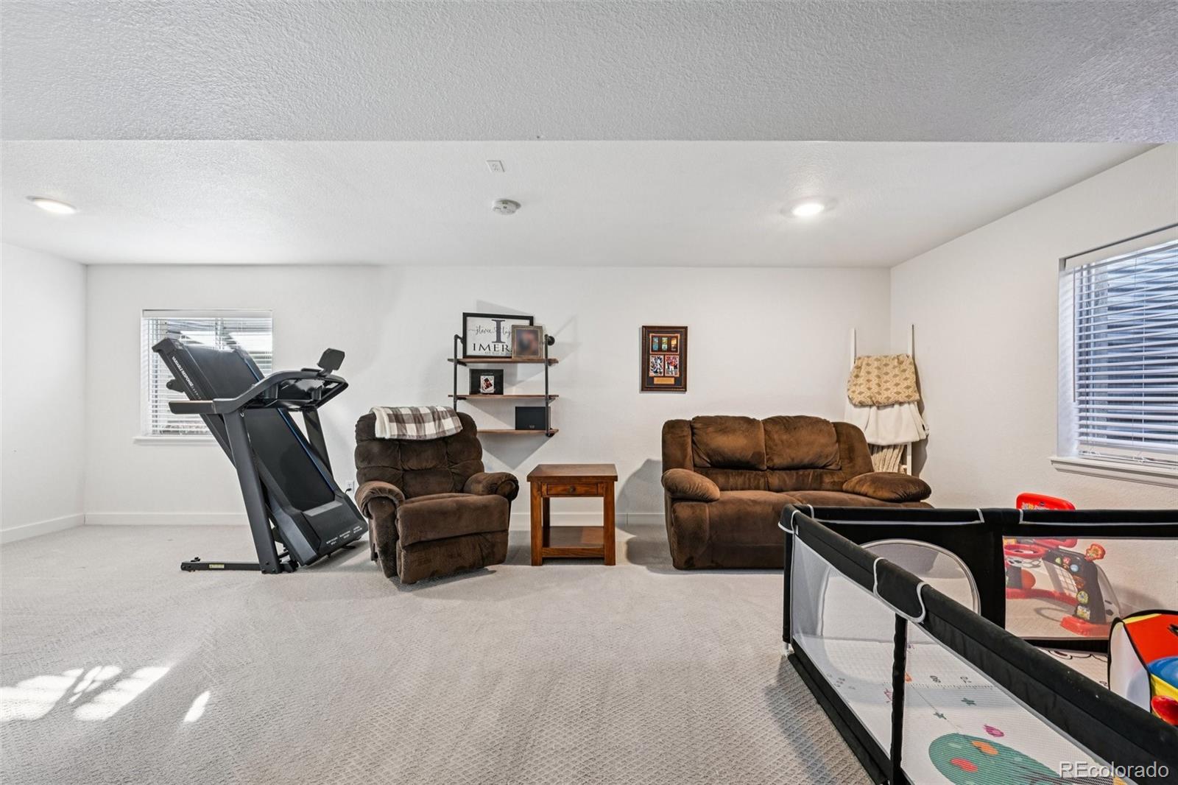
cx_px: 589
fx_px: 458
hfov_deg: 104.3
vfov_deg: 81.2
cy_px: 392
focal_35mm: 14
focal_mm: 14
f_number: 11
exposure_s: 1/4
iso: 400
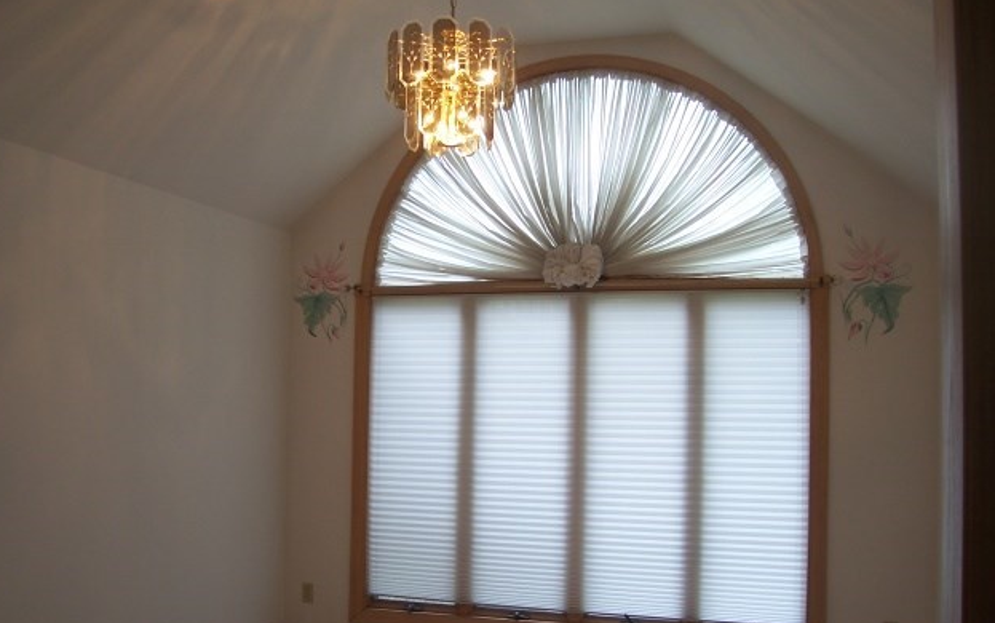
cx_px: 490
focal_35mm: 37
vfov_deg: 34.4
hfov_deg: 52.7
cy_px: 364
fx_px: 1004
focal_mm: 5.6
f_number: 2.7
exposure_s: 1/90
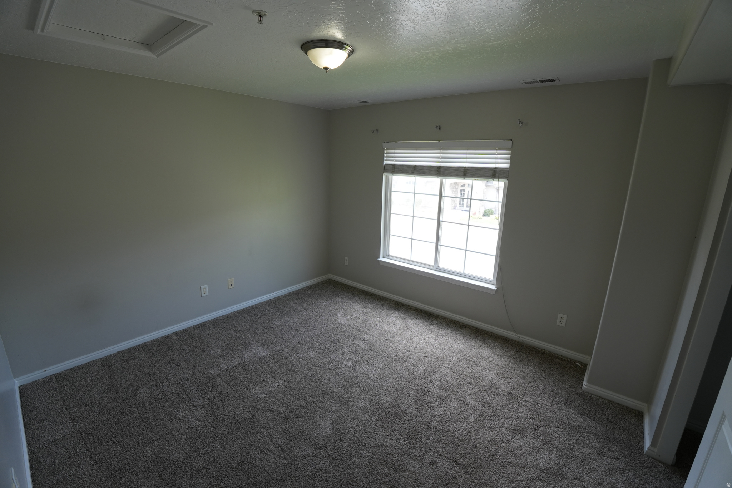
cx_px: 366
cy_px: 244
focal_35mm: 15
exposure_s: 1/160
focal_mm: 10
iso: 320
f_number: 4
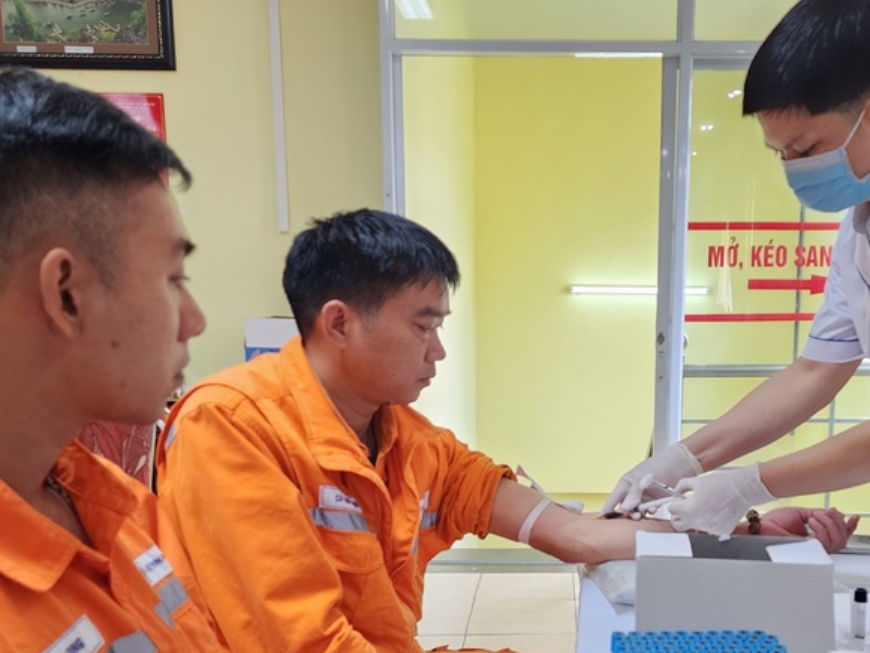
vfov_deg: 37.3
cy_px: 443
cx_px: 565
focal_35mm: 38
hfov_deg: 48.3
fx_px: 955
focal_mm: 6.4
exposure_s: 1/100
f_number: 1.8
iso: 500
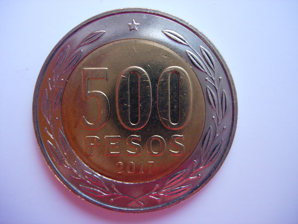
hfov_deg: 49.0
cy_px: 112
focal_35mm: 38
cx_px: 149
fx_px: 327
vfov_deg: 37.7
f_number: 2.8
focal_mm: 7.8
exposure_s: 1/27.6
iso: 200
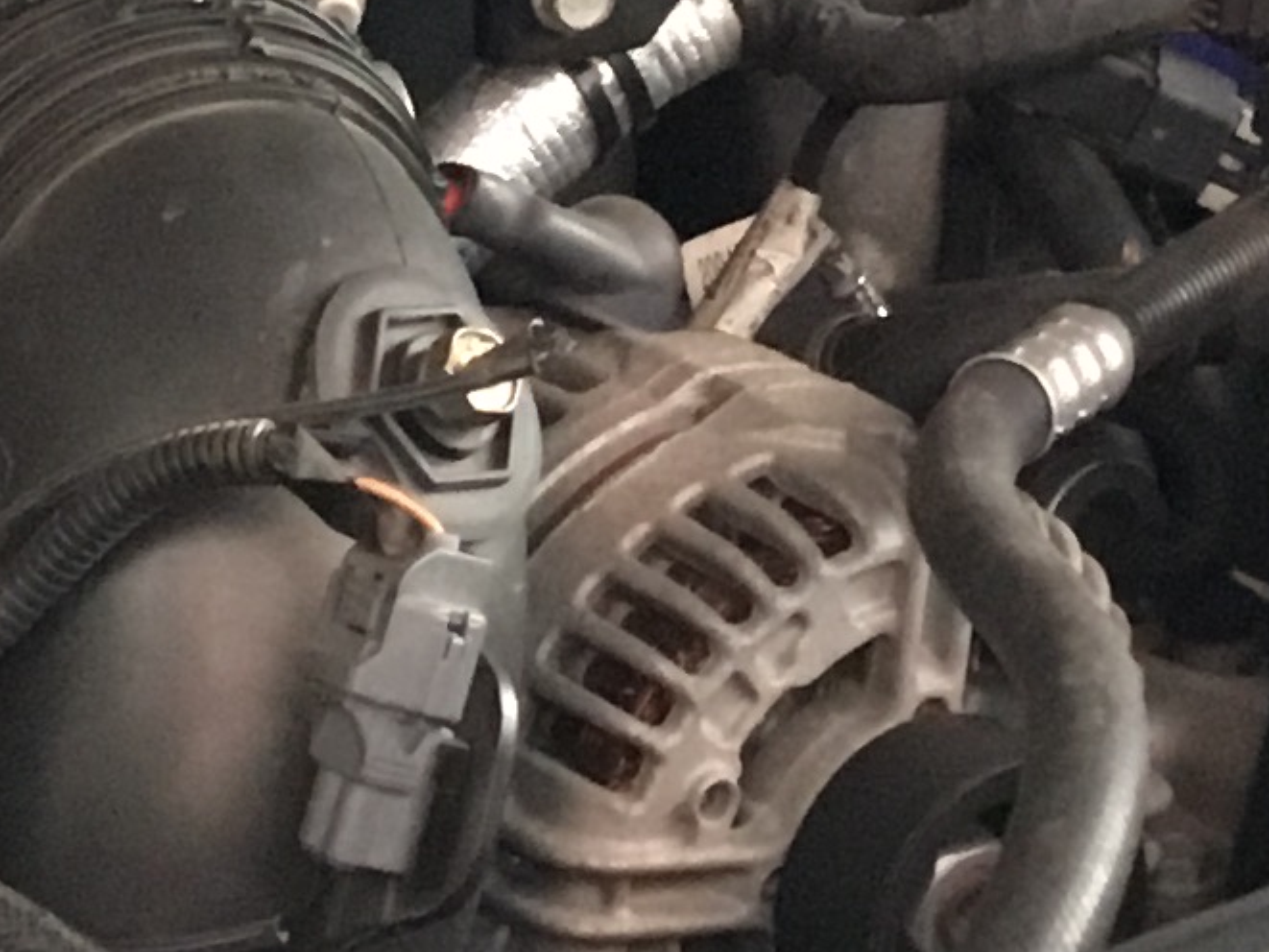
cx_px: 292
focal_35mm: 153
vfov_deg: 9.6
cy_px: -121
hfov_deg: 12.9
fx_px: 5610
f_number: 2.4
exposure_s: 1/17
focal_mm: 3.3
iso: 250
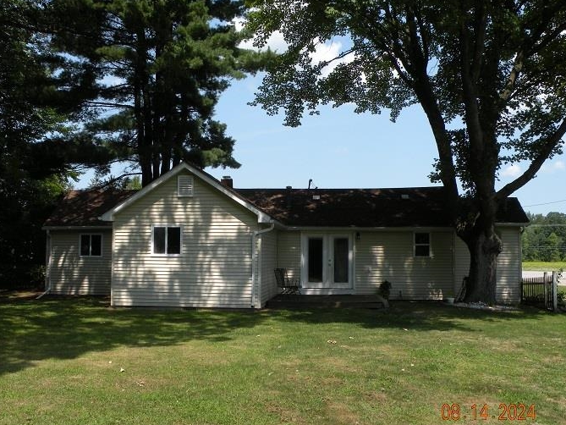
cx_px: 265
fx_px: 589
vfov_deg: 39.6
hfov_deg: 51.3
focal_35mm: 36
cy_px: 229
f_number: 6.3
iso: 64
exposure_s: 1/203
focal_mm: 5.8
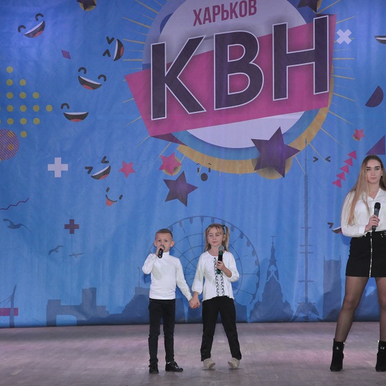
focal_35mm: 97
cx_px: 240
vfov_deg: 17.9
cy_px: 192
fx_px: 1224
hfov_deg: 17.9
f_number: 4.5
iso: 1250
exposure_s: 1/100
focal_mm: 50
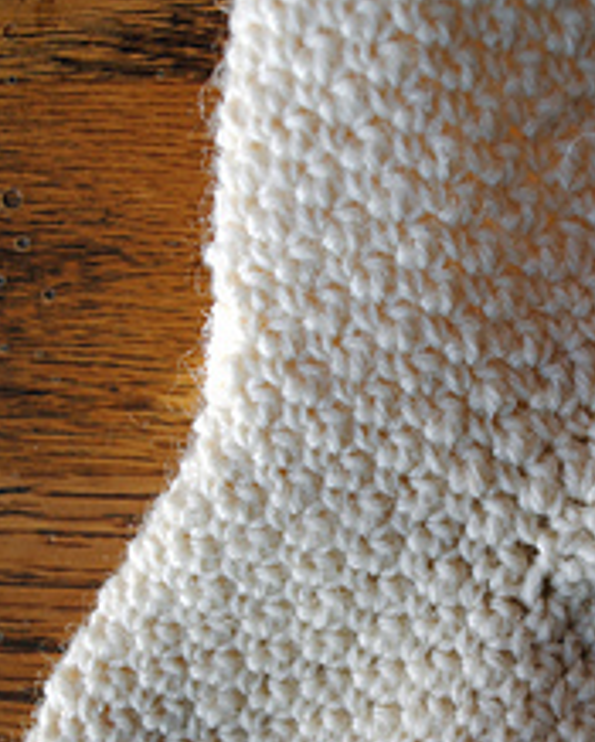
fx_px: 1560
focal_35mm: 71
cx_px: 416
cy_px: 466
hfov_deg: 21.5
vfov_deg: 26.6
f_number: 4.5
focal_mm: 22
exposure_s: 1/80
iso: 200
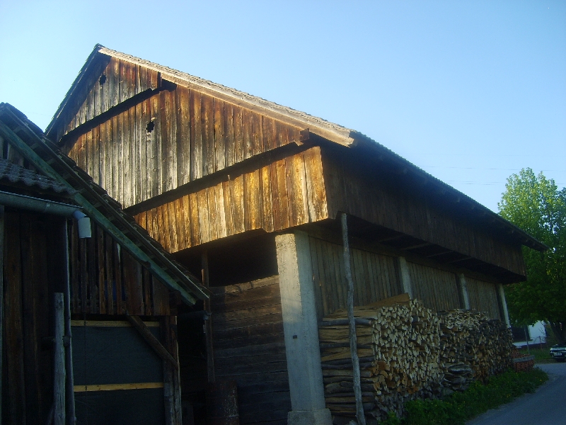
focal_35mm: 35
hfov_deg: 52.6
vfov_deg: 40.7
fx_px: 572
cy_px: 212
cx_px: 283
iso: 50
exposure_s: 1/250
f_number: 2.8
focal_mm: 5.8
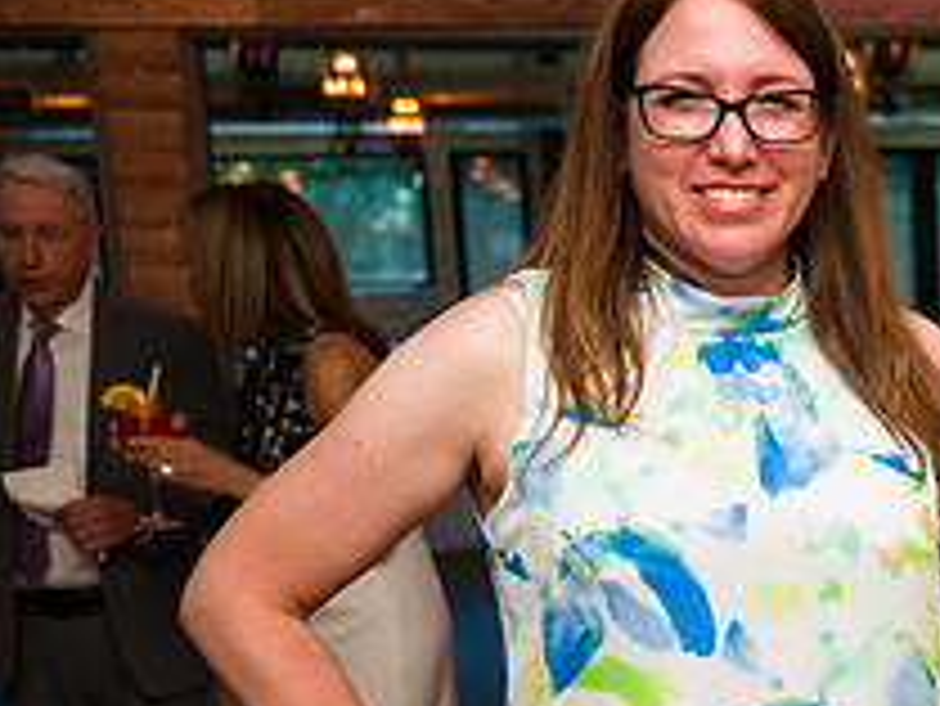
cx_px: 1151
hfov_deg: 24.3
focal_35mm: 72
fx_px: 1956
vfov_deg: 20.2
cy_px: 589
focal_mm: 27
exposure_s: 1/125
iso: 1250
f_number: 3.2
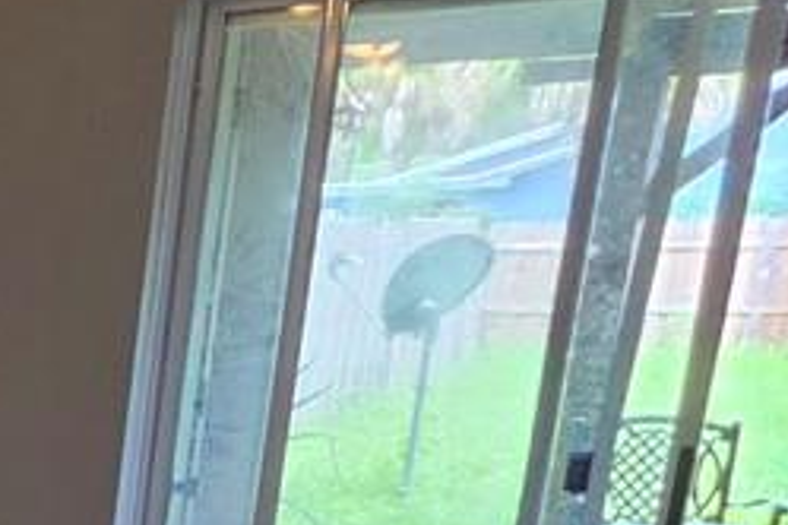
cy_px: 942
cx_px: -978
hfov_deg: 15.7
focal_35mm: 87
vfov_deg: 14.0
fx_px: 1904
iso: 200
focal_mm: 2.2
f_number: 1.9
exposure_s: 1/60
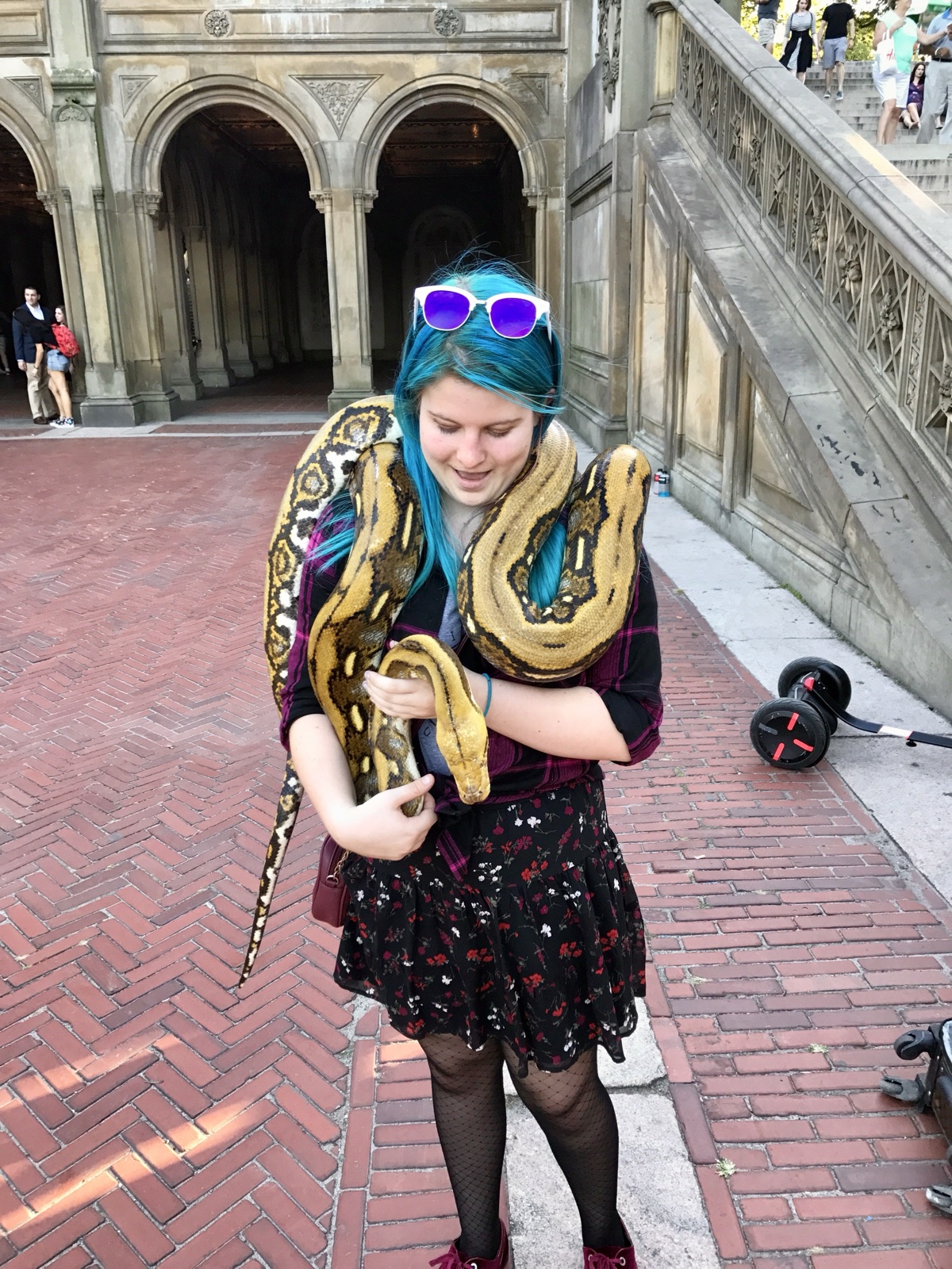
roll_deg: +0.5
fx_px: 1027
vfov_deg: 63.4
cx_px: 476
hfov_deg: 49.7
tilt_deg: -17.7
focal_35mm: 28
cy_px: 634
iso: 40
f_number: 1.8
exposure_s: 1/120
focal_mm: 3.99
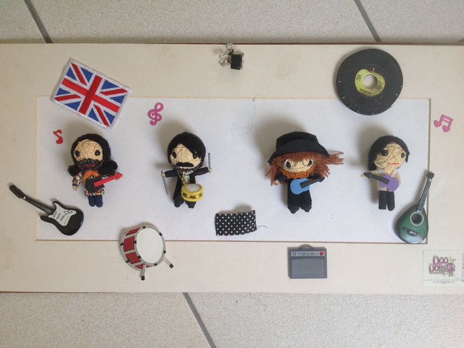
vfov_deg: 38.6
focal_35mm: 37
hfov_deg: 50.2
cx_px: 234
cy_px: 183
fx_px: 496
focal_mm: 4.28
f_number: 2.4
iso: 50
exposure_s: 1/60
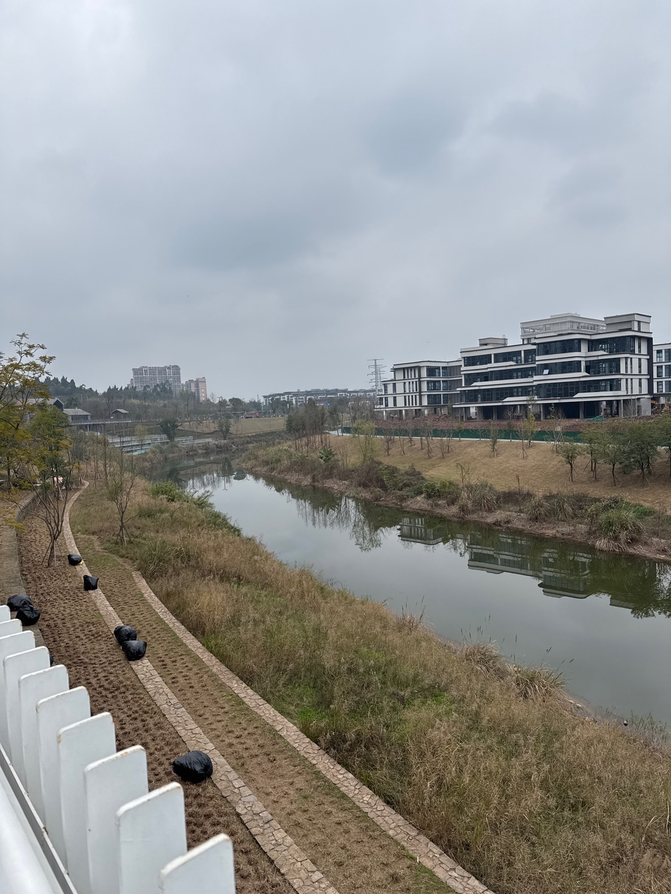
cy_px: 447
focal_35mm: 24
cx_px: 336
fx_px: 620
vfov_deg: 71.6
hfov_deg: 56.8
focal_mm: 6.76
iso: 80
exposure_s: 1/3802
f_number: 1.78
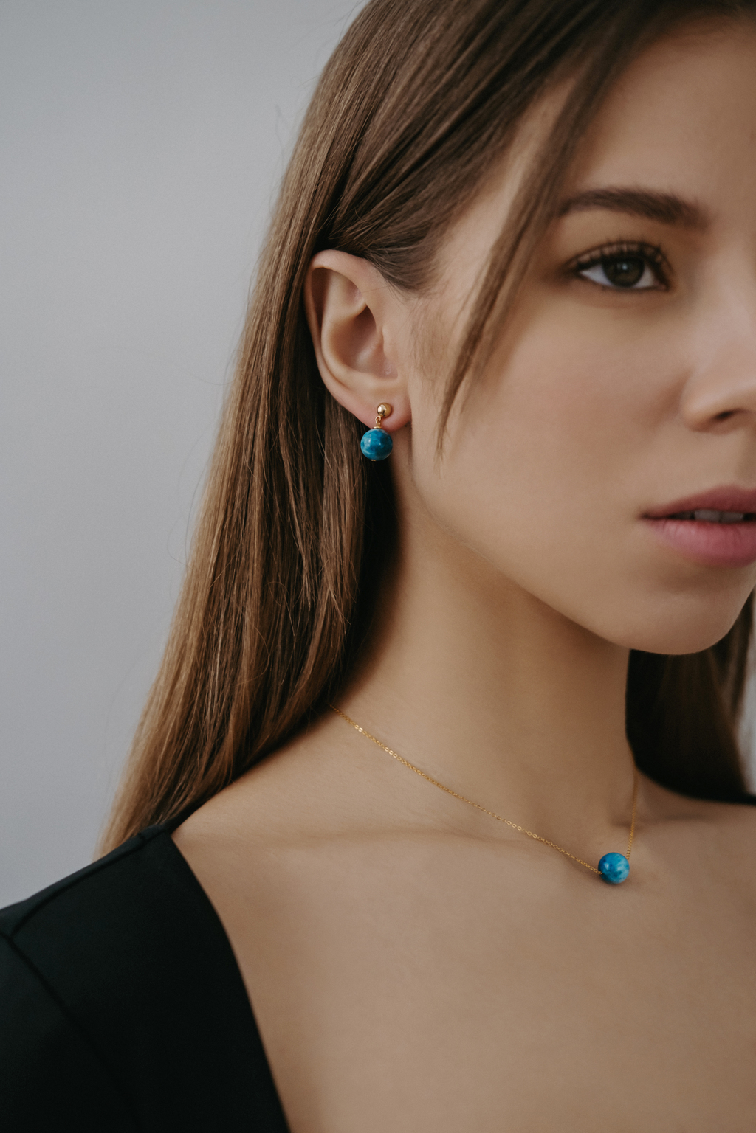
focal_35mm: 53
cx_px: 378
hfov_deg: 25.5
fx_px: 1669
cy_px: 566
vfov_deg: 37.5
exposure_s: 1/250
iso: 800
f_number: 2.5
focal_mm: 35
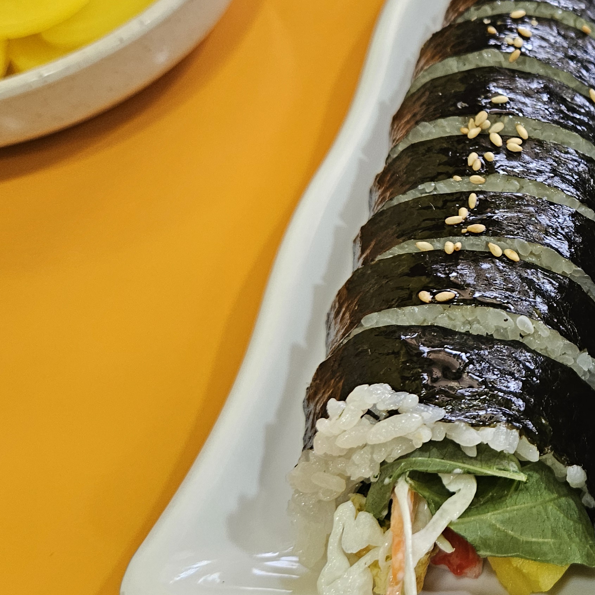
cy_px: 218
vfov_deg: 35.1
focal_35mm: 48
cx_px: 607
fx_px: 933
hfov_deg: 32.3
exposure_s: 1/120
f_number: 1.8
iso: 200
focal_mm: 5.4
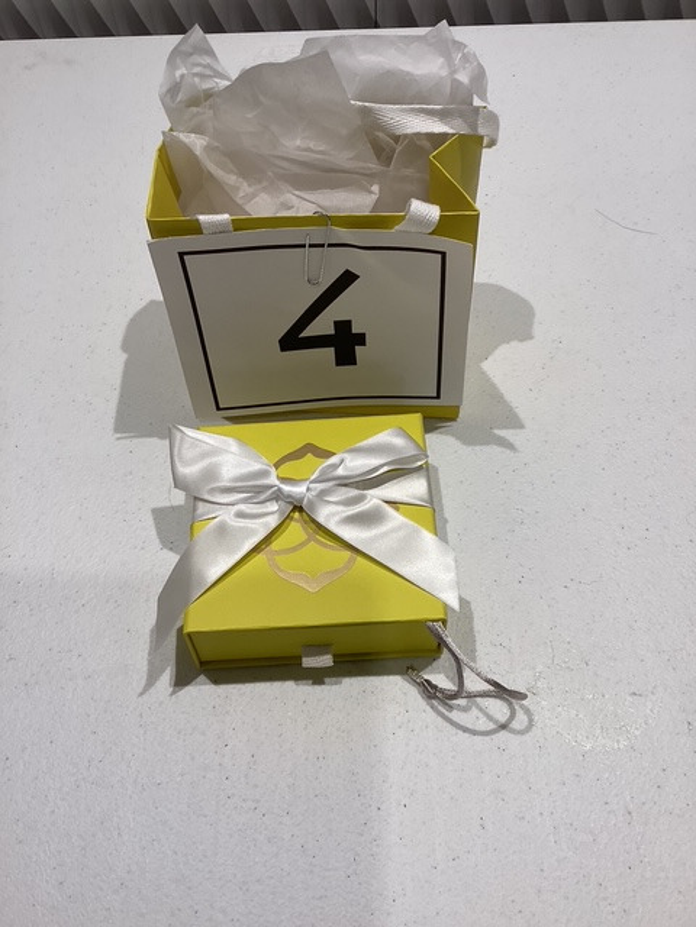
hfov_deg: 45.4
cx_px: 348
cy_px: 464
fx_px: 831
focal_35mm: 31
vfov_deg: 58.4
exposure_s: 1/60
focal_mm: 3.3
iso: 50
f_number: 2.4
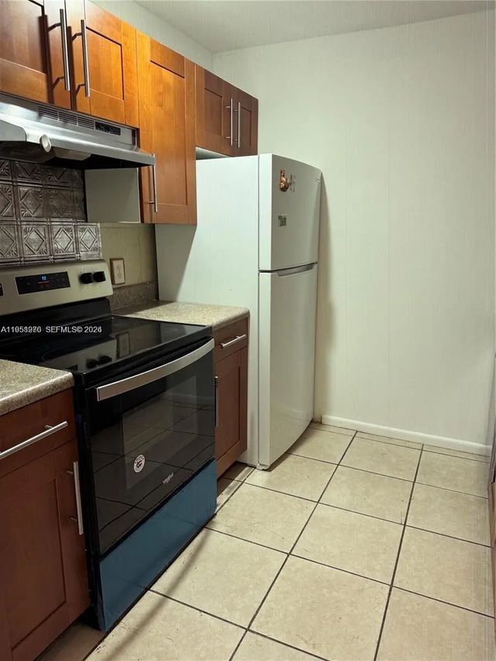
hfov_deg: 56.8
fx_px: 458
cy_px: 330
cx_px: 248
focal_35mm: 24
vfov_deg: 71.6
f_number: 1.78
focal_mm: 6.76
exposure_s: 1/60
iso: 160
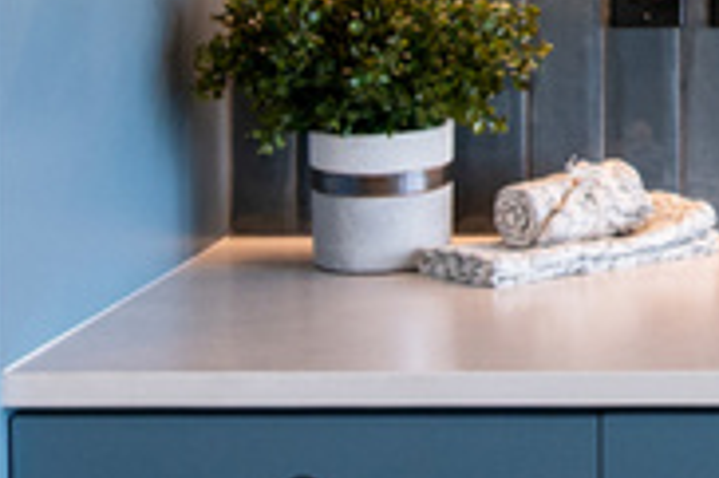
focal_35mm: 214
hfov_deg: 8.9
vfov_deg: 6.2
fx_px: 4270
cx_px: 1568
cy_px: -488
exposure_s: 1/60
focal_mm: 38
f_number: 7.1
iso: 500
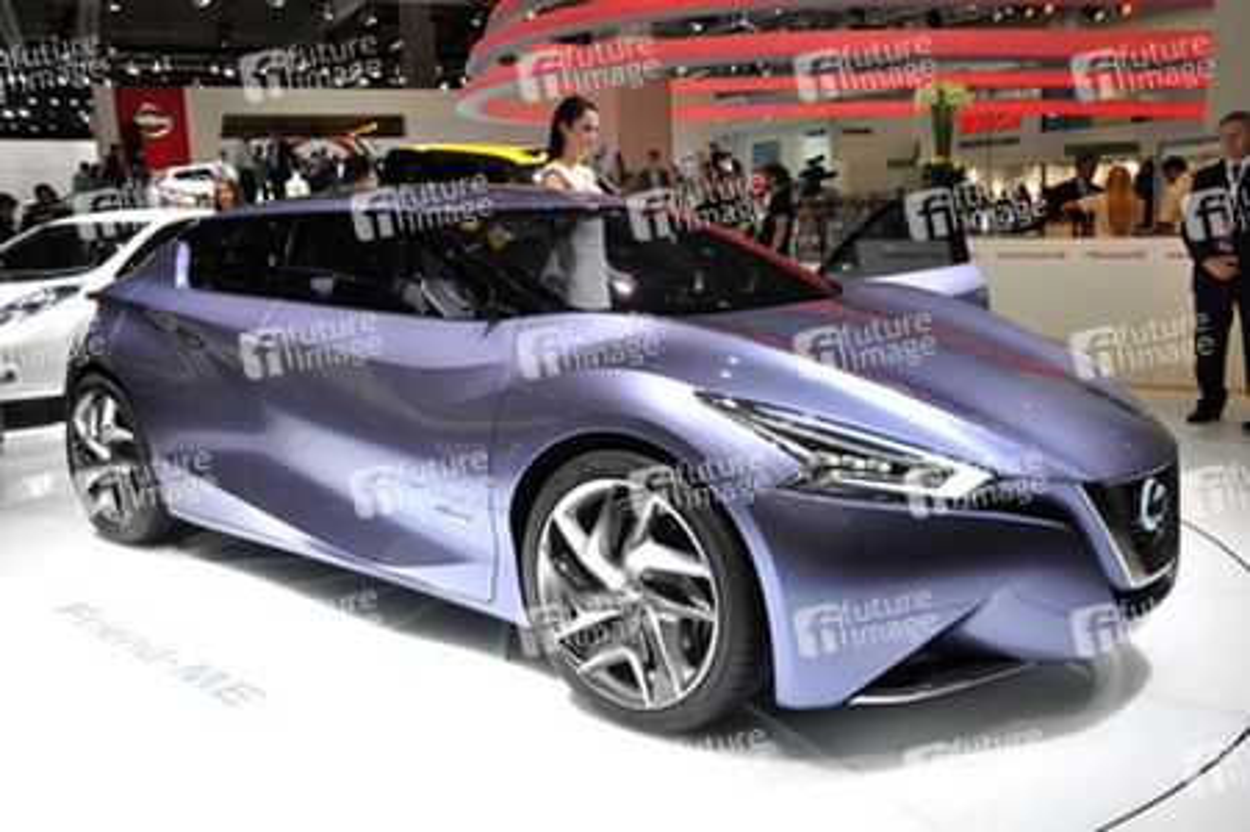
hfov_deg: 57.3
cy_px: 416
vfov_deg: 39.9
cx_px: 625
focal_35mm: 33
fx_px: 1145
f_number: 6.3
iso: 320
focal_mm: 22
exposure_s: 1/125
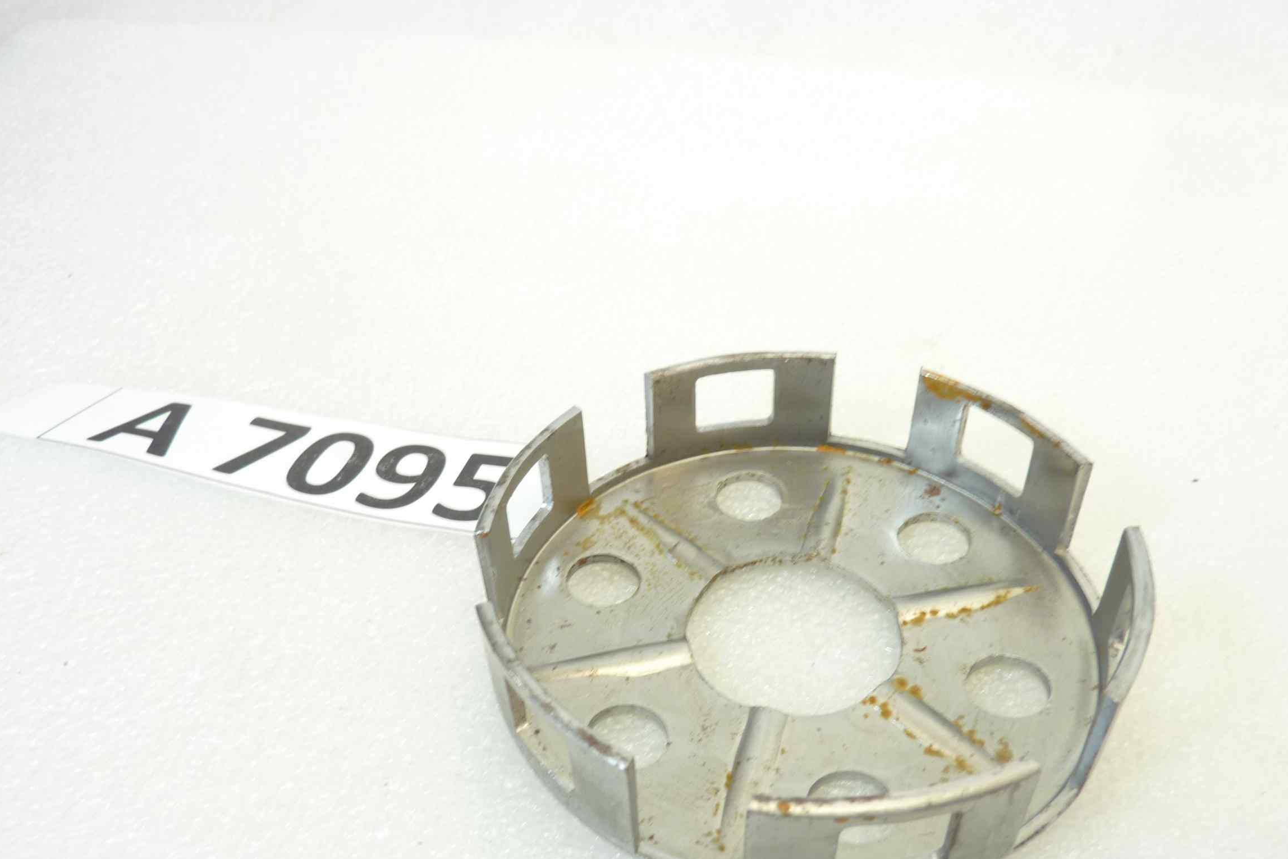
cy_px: 538
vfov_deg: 44.6
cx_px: 635
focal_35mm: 29
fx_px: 1037
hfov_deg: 63.7
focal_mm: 4.1
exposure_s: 1/20
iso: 80
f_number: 3.3
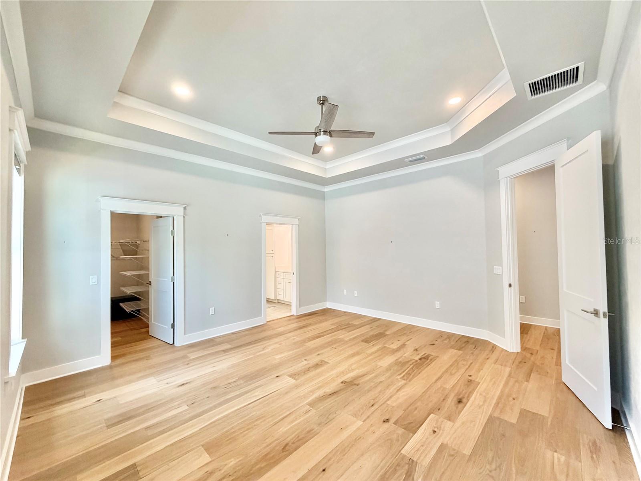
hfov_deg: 102.1
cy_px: 240
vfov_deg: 85.7
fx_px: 259
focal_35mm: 14
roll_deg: +1.6
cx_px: 320
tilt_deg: +0.4
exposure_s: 1/120
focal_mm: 2.22
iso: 250
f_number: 2.2
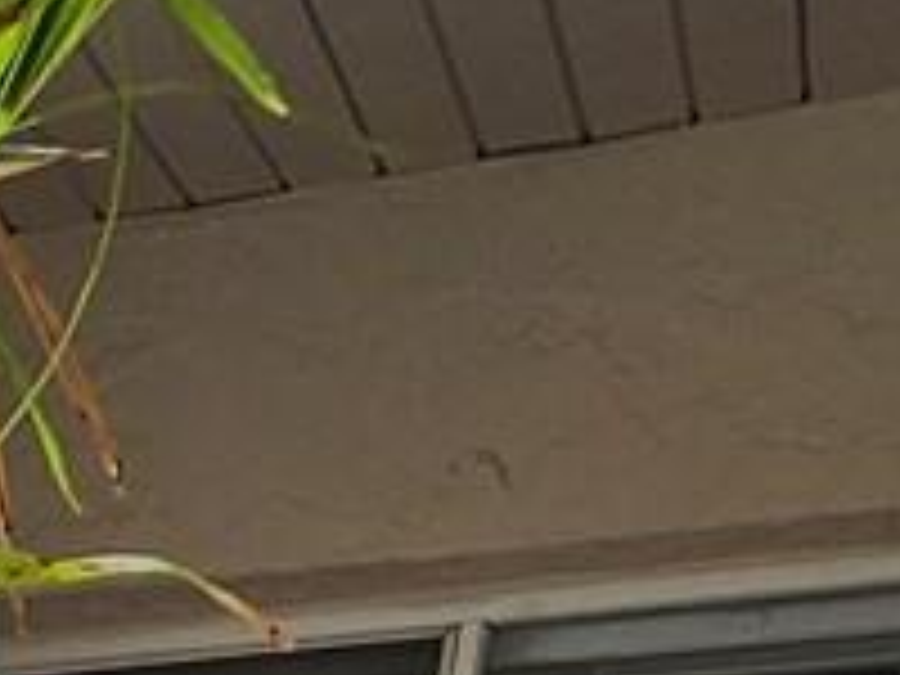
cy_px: 2290
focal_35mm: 104
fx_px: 2704
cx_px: -1107
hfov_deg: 14.3
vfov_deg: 9.4
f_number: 2.2
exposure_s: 1/1114
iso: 40
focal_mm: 1.74
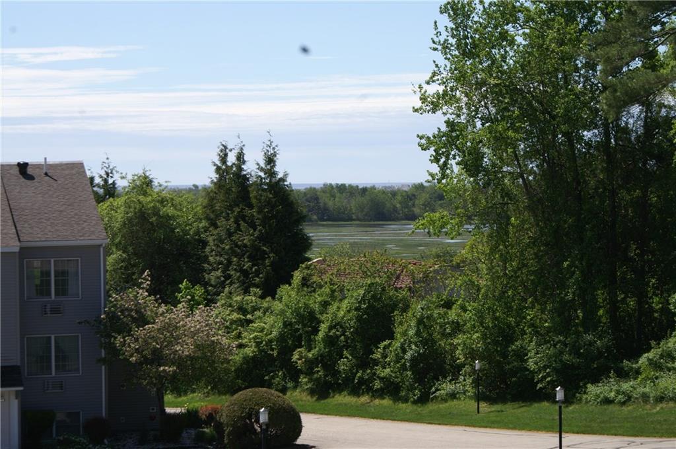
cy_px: 224
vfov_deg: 13.0
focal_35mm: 105
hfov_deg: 19.5
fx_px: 1969
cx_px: 338
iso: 100
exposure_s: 1/125
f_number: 14
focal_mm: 70
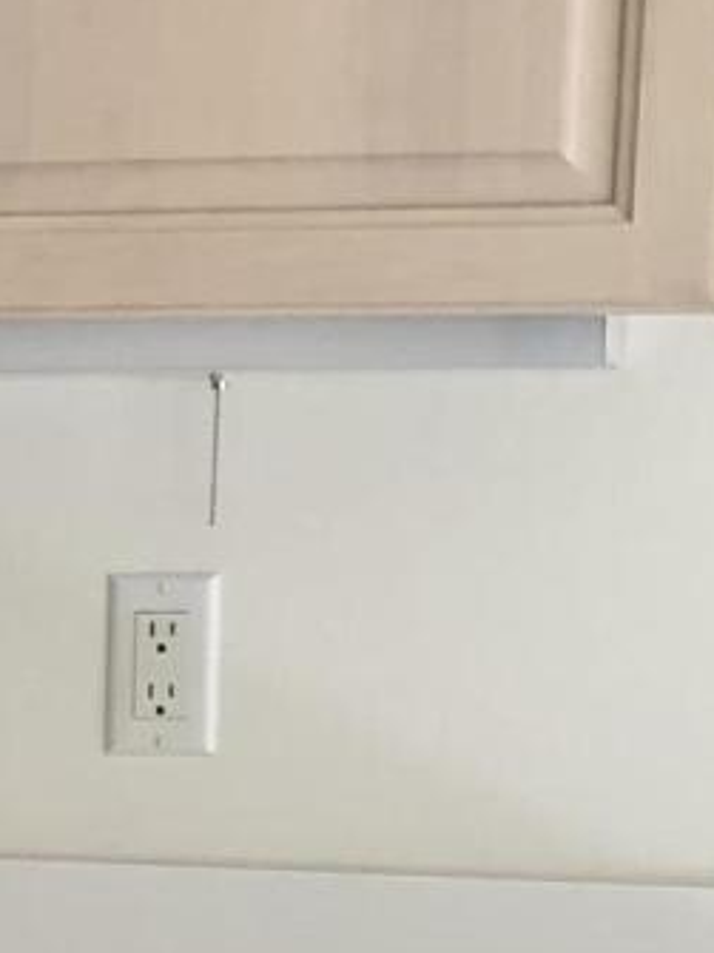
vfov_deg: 11.5
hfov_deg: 8.2
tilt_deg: -10.2
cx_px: -942
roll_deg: +1.6
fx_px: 4596
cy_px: 1235
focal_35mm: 167
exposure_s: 1/30
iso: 25
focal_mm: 3.99
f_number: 1.8
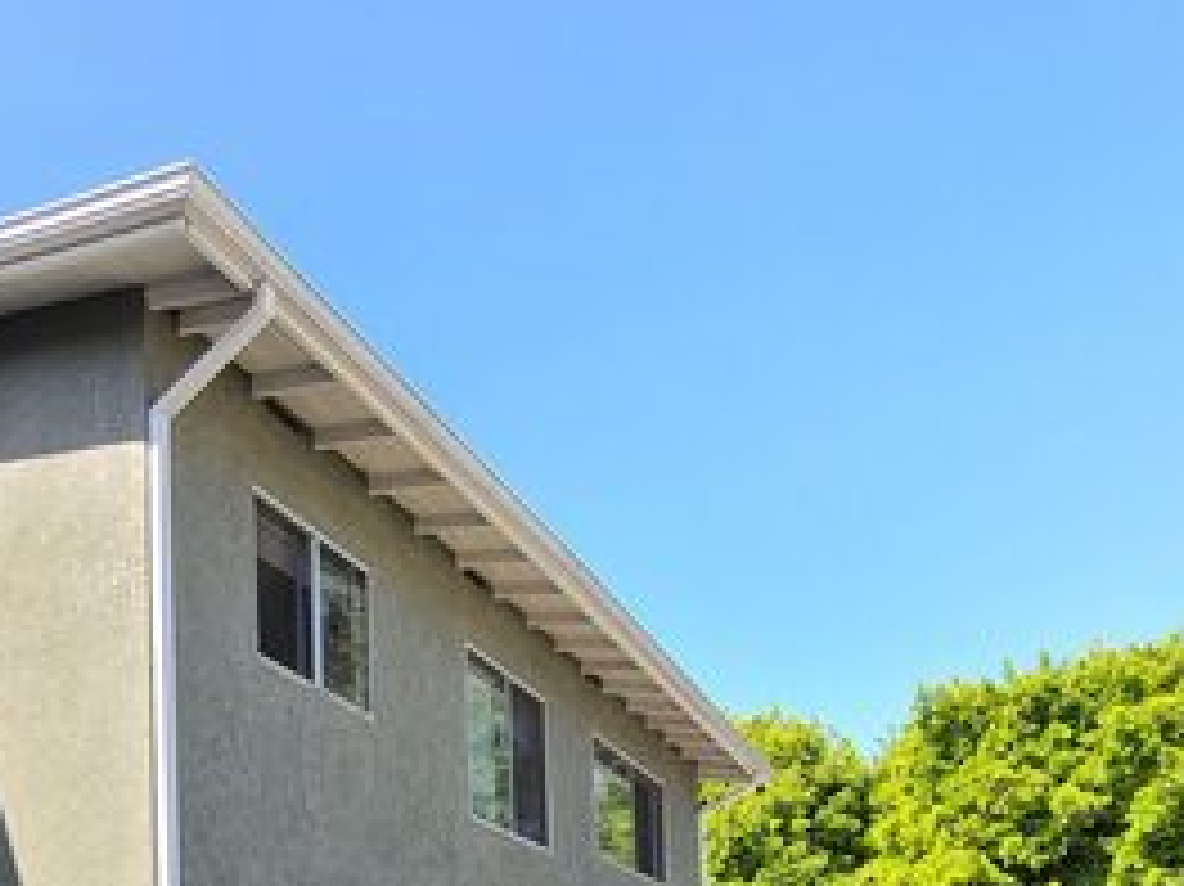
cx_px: 173
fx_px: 1128
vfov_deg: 35.0
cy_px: 1034
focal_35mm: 33
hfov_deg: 50.6
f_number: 2.2
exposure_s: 1/546
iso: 50
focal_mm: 2.2
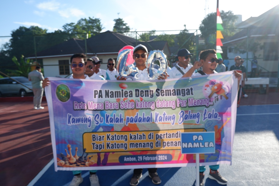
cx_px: 140
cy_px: 93
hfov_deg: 67.4
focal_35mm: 27
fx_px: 209
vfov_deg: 47.9
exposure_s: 1/600
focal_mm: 18.1
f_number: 5.6
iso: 200
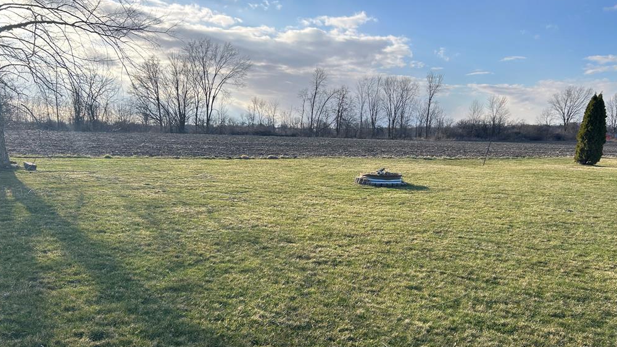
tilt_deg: -9.5
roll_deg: -0.9
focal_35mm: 29
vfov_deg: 40.0
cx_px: 308
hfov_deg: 66.1
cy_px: 212
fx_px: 475
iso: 50
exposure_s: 1/2252
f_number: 1.5
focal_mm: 5.7
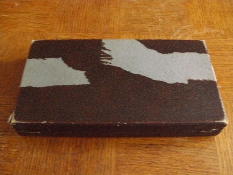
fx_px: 242
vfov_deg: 39.7
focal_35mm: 36
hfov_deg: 51.4
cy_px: 88
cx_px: 116
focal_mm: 6
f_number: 2.8
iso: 800
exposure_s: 1/4
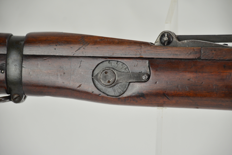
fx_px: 1318
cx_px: 117
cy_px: 77
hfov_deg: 10.1
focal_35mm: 205
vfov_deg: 6.7
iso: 800
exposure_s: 1/200
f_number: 5.6
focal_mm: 135
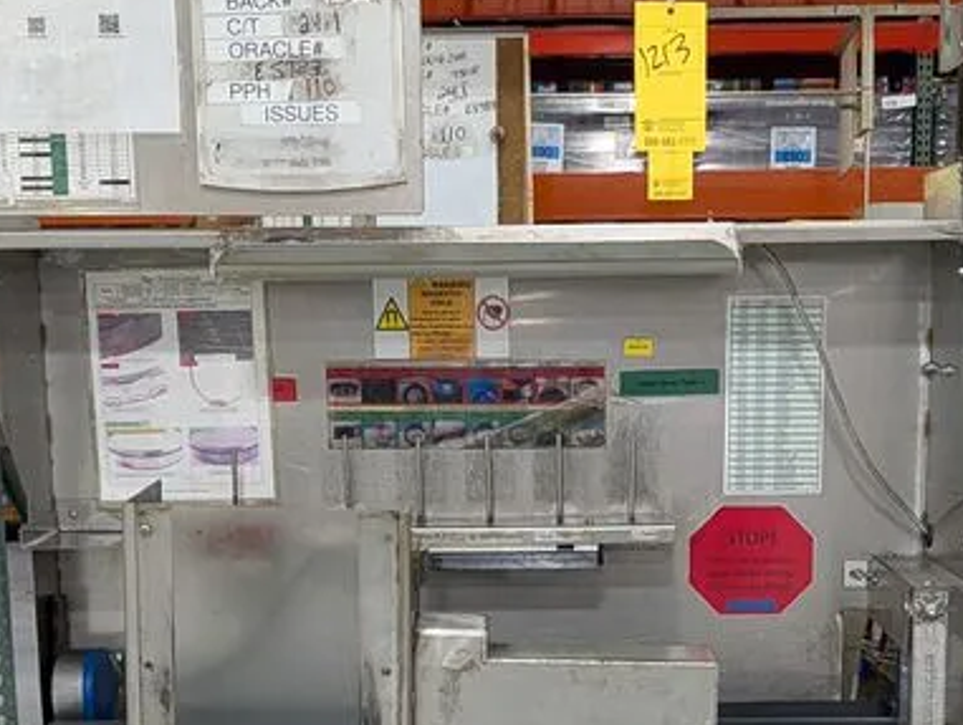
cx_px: 554
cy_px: 749
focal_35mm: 68
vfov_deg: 20.9
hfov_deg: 28.5
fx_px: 1895
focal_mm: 6.9
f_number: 1.68
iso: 984
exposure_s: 1/522
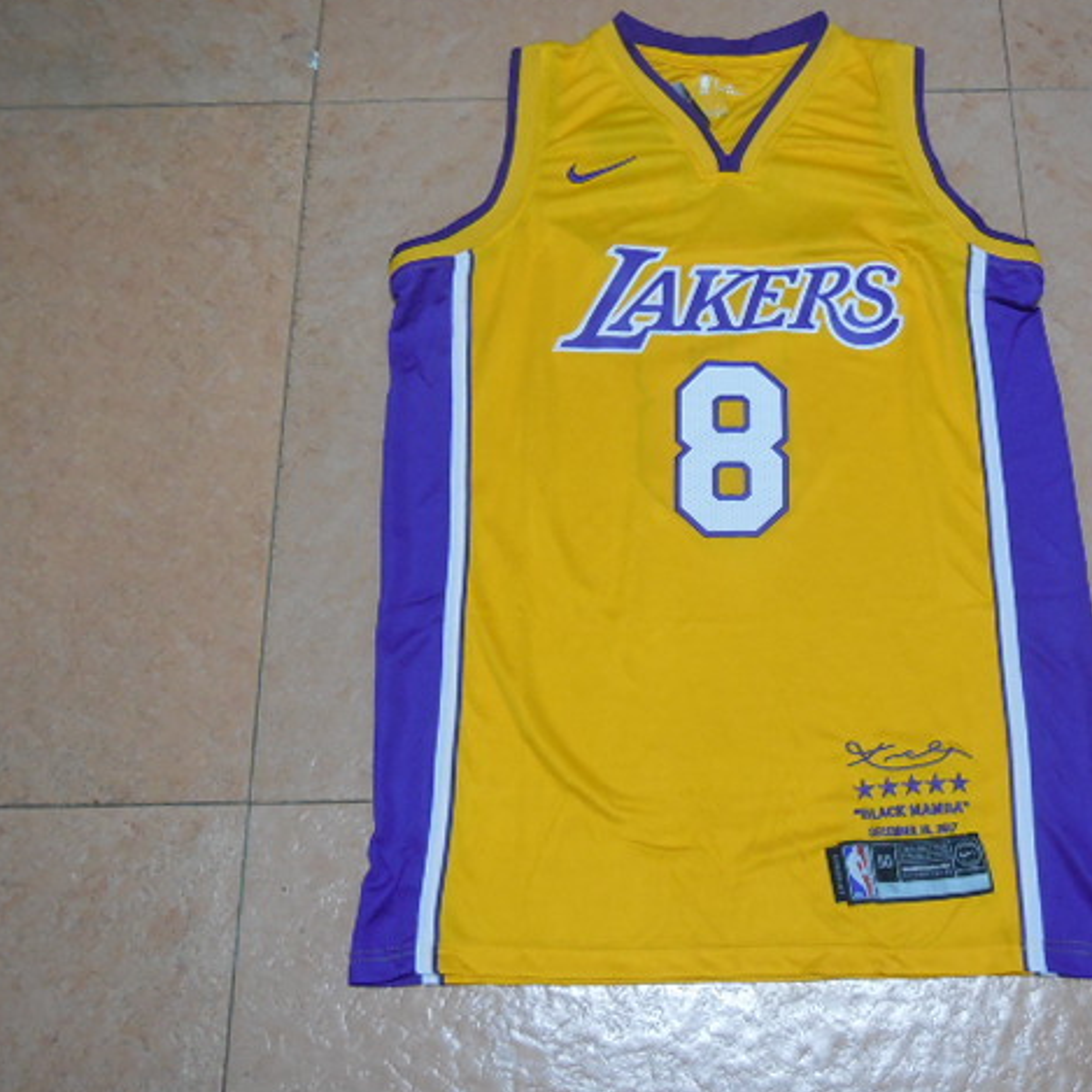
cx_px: 719
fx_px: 1463
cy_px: 543
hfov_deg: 40.5
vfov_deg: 40.9
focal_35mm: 41
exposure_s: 1/8
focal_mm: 6.1
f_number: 3.4
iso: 640
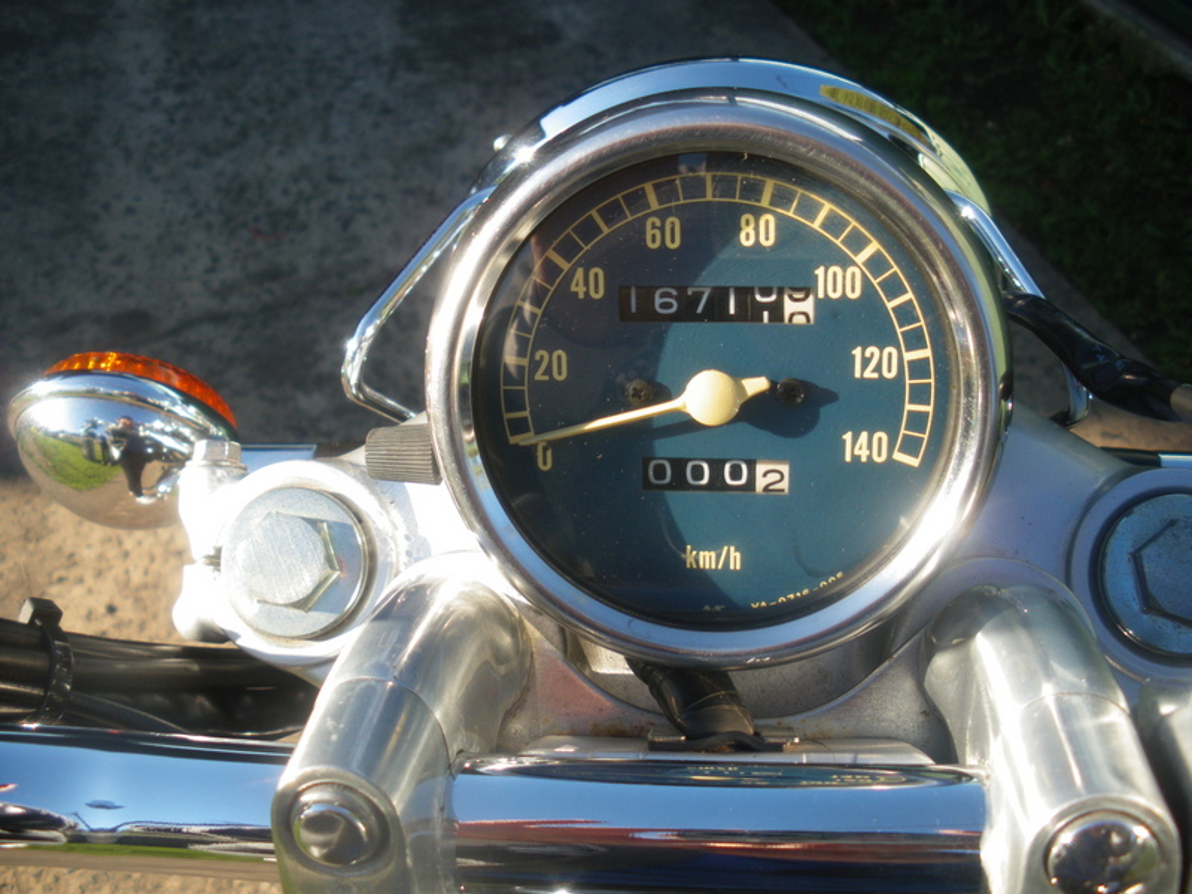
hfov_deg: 51.4
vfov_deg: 39.7
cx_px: 596
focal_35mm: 36
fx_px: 1240
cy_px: 447
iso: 64
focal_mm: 6.3
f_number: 3.5
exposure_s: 1/160
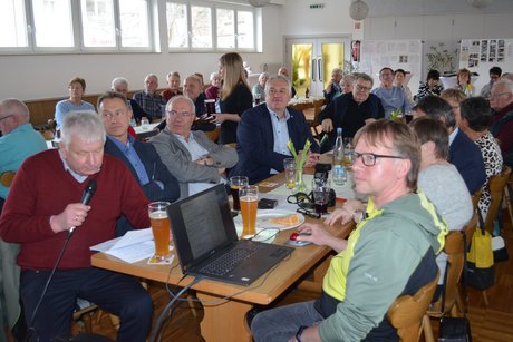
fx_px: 513
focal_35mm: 36
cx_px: 256
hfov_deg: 53.1
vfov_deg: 36.9
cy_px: 171
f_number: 4
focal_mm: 24
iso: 1400
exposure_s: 1/60
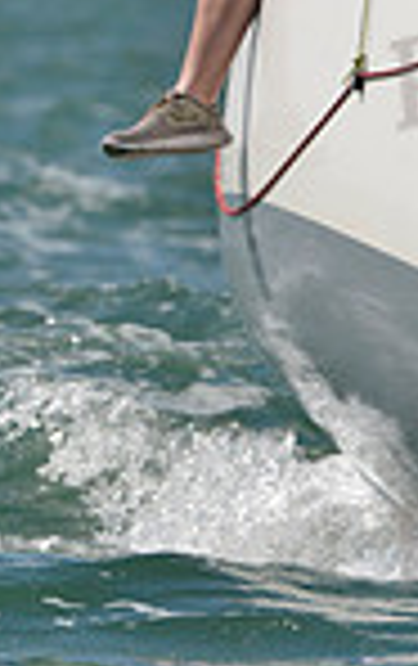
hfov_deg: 1.1
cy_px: 182
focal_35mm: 1197
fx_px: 21733
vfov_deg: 1.8
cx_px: 1258
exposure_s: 1/1000
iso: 200
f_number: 8
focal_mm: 300
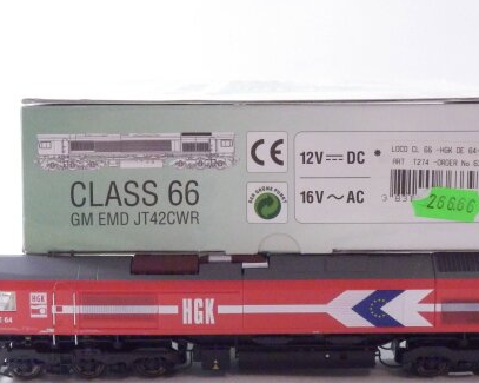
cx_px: 272
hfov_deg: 20.2
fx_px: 1346
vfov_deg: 16.2
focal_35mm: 95
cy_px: 197
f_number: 4.4
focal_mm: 11.9
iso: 1600
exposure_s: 1/160
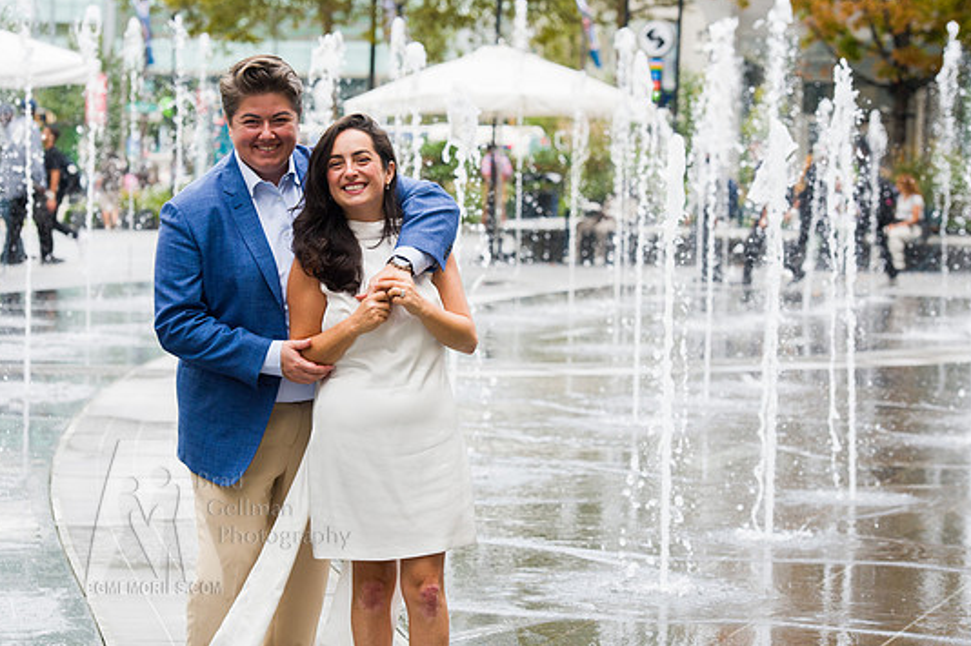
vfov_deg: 11.4
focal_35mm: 120
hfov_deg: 17.1
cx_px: 465
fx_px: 3234
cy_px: 277
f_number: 5
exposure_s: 1/500
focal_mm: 102
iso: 800
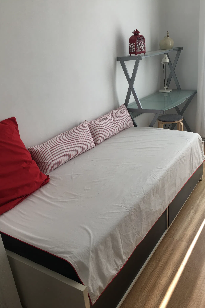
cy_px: 157
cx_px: 114
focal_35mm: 31
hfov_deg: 42.3
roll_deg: +4.5
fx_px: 265
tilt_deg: -21.9
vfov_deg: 60.3
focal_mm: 4.15
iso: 25
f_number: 2.2
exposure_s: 1/151
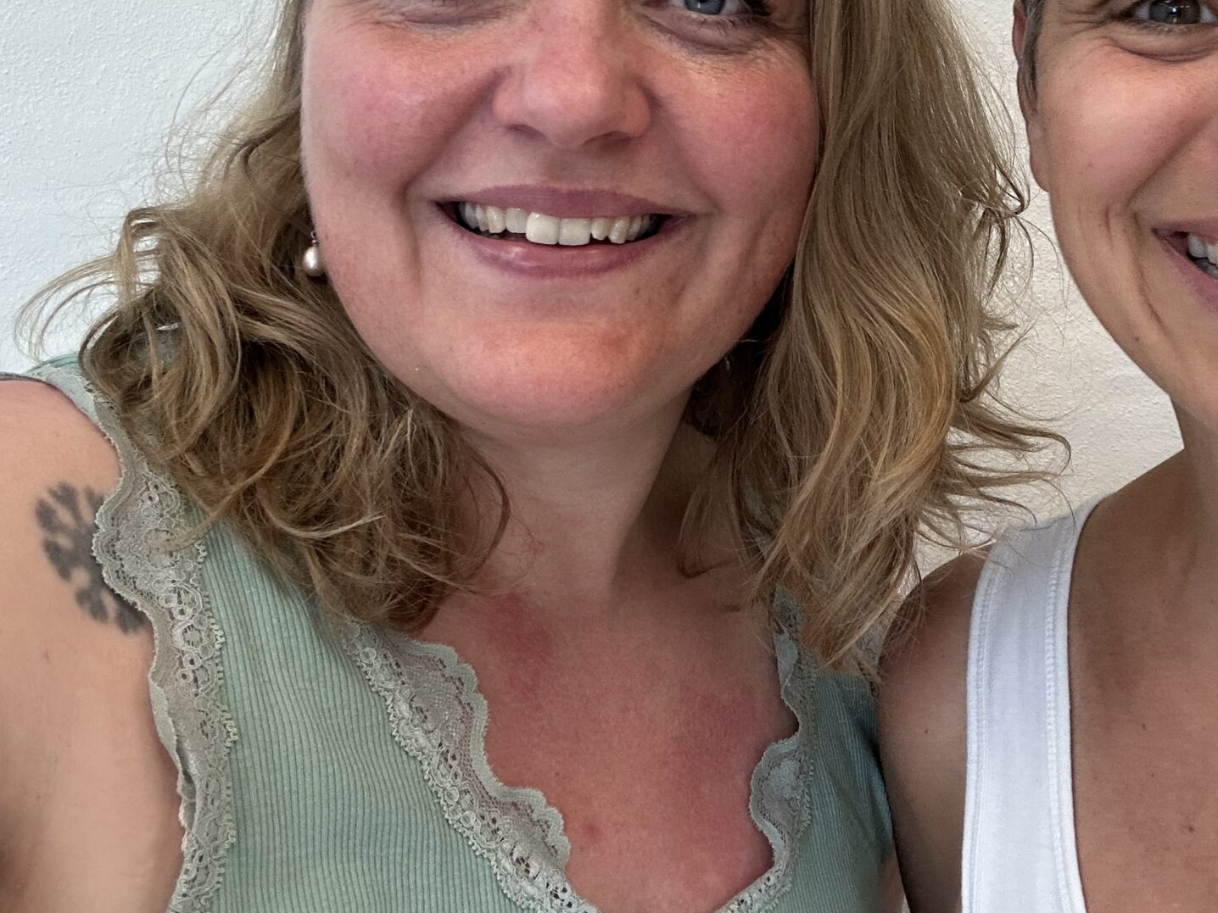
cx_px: 902
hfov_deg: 44.4
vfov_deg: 33.8
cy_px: 143
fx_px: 1443
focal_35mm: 41
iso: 80
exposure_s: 1/75
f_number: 1.9
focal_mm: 2.69
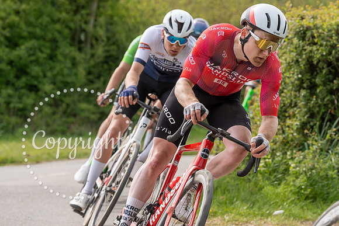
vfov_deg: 6.8
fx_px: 1907
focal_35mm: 202
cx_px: 236
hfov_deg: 10.1
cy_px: 52
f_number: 5
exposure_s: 1/1000
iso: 320
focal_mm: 131
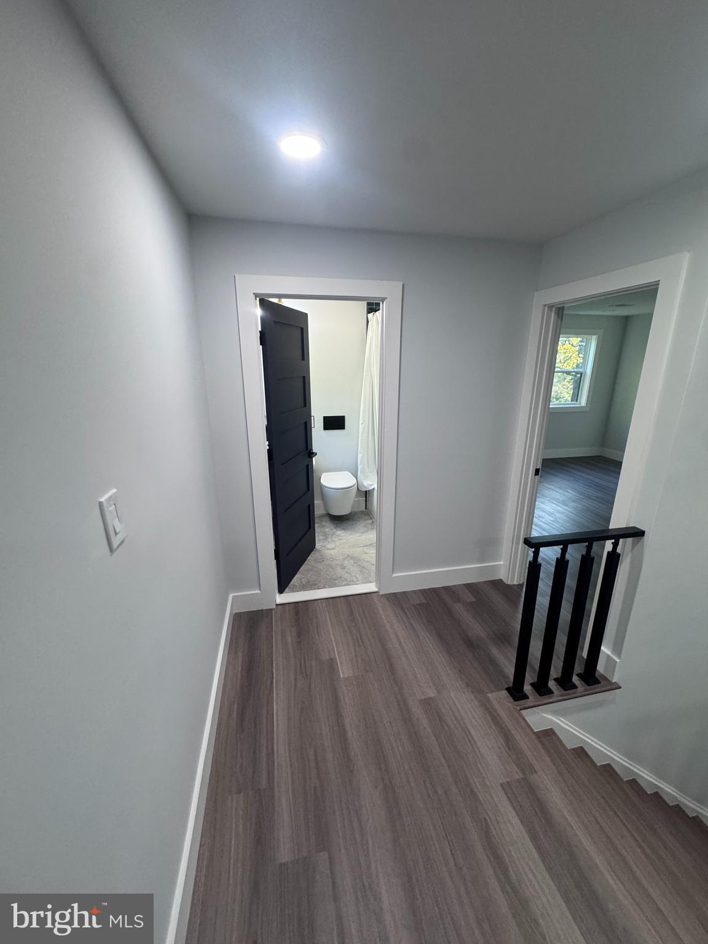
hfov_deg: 85.7
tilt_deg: -19.4
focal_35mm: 14
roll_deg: +2.5
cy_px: 472
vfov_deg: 102.1
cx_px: 354
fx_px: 382
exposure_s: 1/120
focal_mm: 2.22
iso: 250
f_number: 2.2
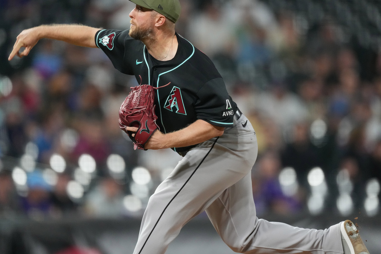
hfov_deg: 3.0
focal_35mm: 687
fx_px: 7270
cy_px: 109
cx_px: 206
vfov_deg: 2.0
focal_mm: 600
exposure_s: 1/1600
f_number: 4
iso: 6400
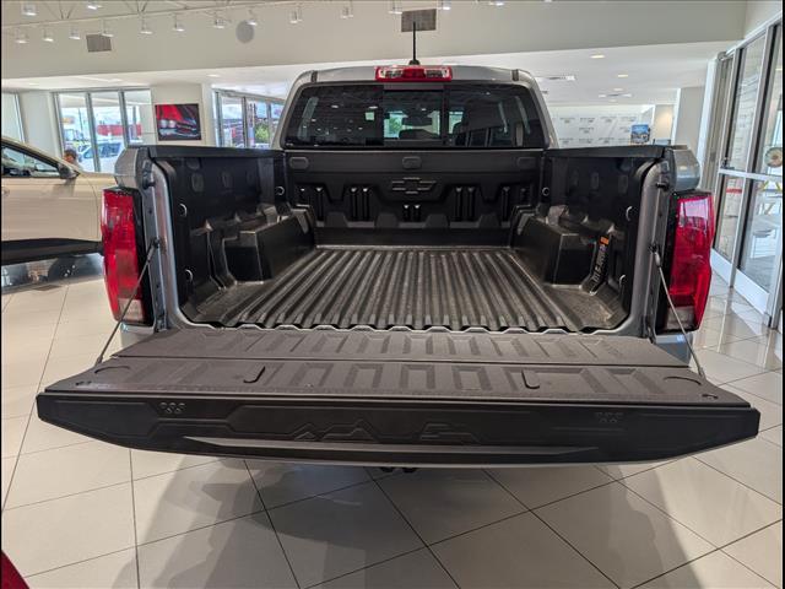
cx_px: 392
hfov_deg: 71.6
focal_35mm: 24
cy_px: 294
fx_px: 544
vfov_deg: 56.8
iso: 20
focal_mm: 6.9
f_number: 1.68
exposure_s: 1/345
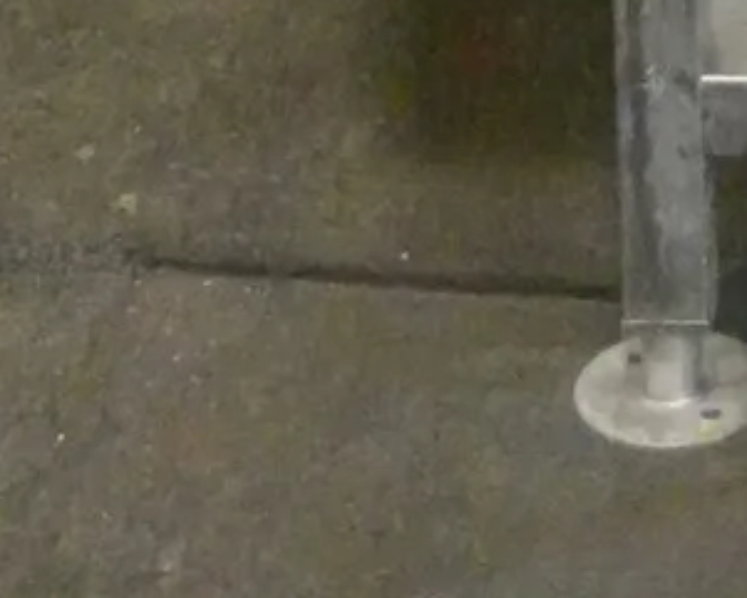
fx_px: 5374
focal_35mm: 243
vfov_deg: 5.5
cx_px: 1452
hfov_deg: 7.6
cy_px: -1834
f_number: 8
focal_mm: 14.4
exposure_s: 1/40
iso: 5000
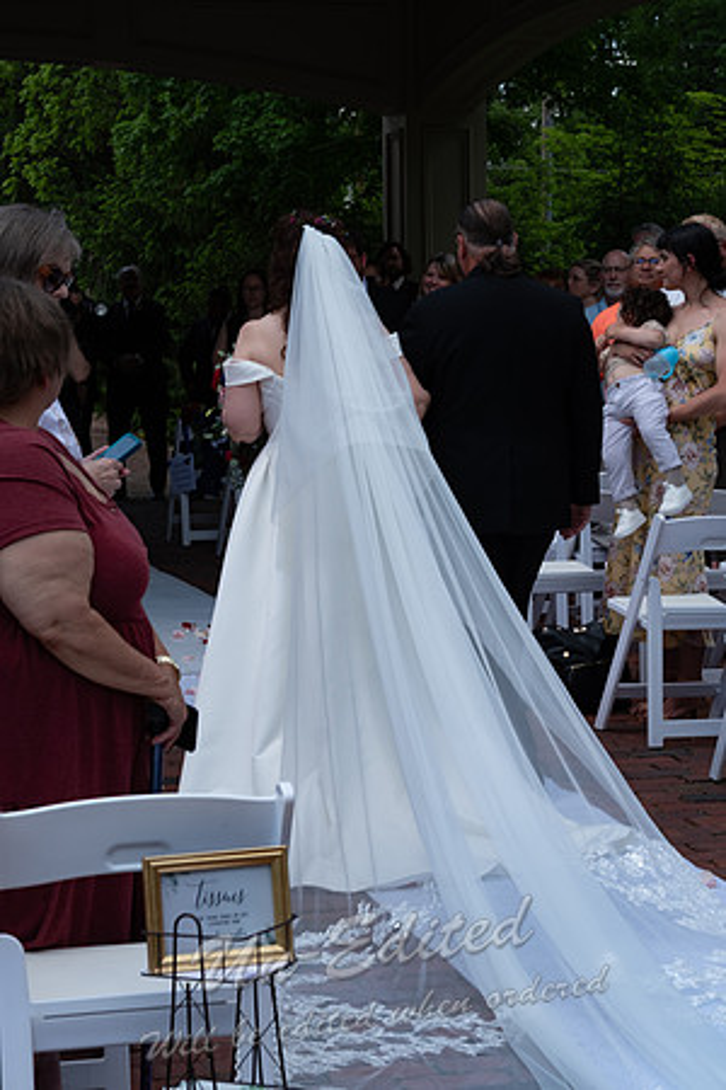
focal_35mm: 75
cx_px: 363
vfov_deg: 27.0
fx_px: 2269
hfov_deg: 18.2
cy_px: 545
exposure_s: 1/200
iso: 250
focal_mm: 50
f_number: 9
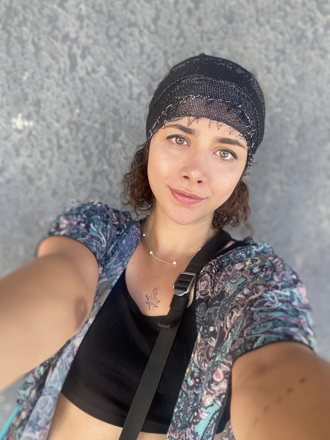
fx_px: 381
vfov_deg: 60.0
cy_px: 220
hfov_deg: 46.8
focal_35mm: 30
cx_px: 165
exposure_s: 1/122
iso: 50
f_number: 2.2
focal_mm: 2.71
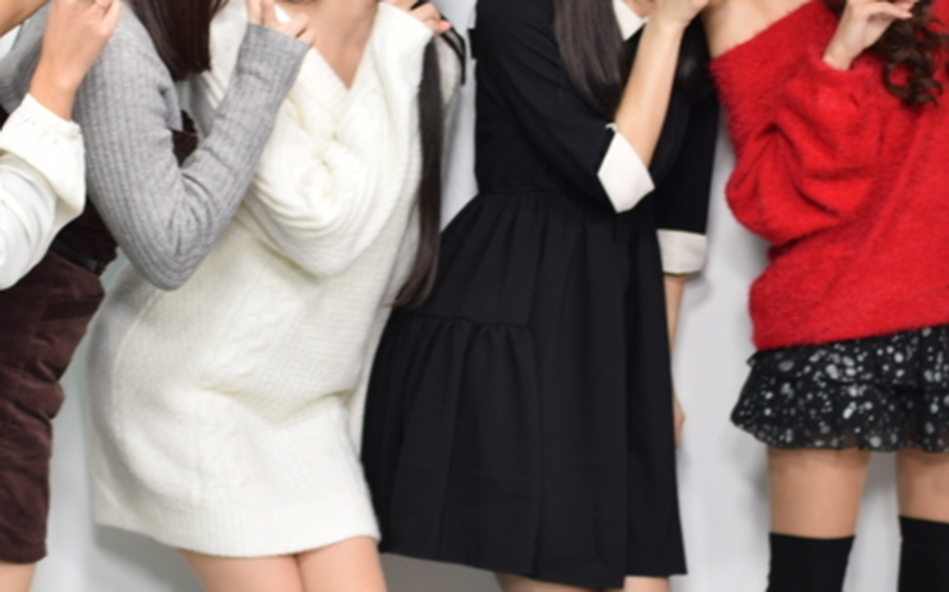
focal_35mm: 109
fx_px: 2818
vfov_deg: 12.0
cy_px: 299
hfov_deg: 19.1
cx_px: 377
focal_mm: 30
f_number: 1.8
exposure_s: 1/160
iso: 100
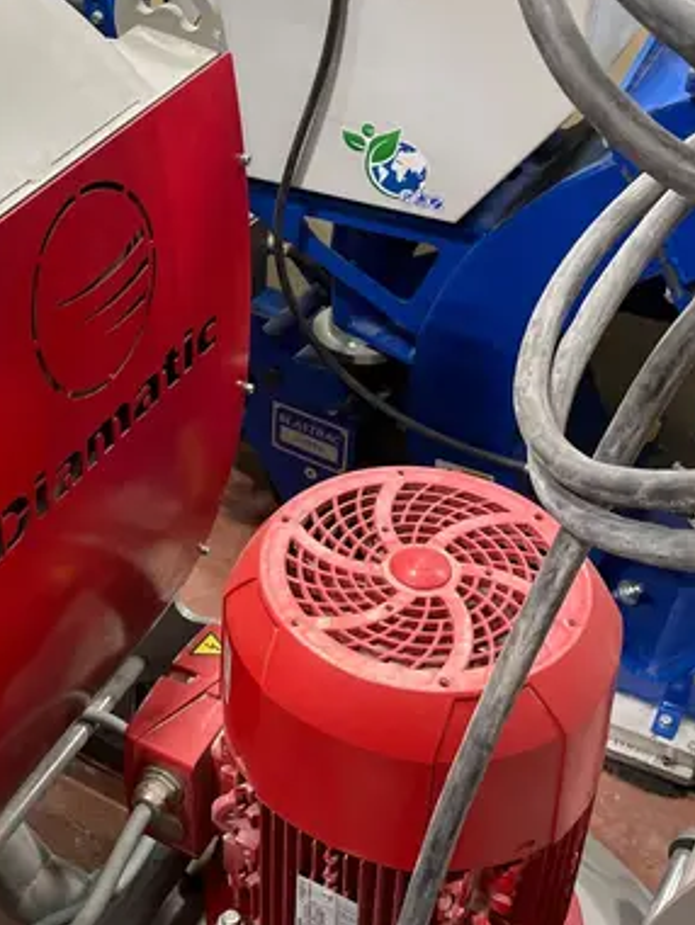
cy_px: 409
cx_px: 102
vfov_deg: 38.1
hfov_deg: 28.3
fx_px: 1338
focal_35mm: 50
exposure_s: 1/60
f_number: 1.6
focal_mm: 4.2
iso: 250
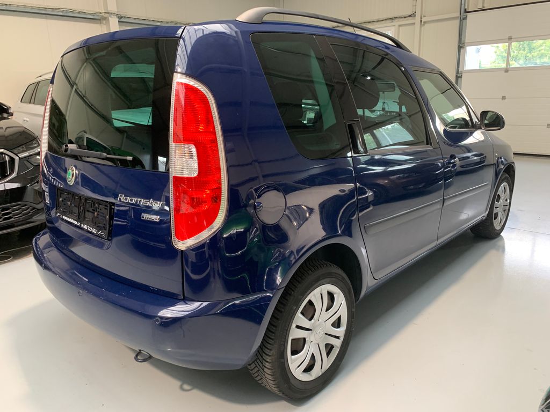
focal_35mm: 26
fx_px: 413
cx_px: 275
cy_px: 206
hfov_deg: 67.3
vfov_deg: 53.1
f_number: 1.8
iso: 200
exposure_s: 1/60
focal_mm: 4.25
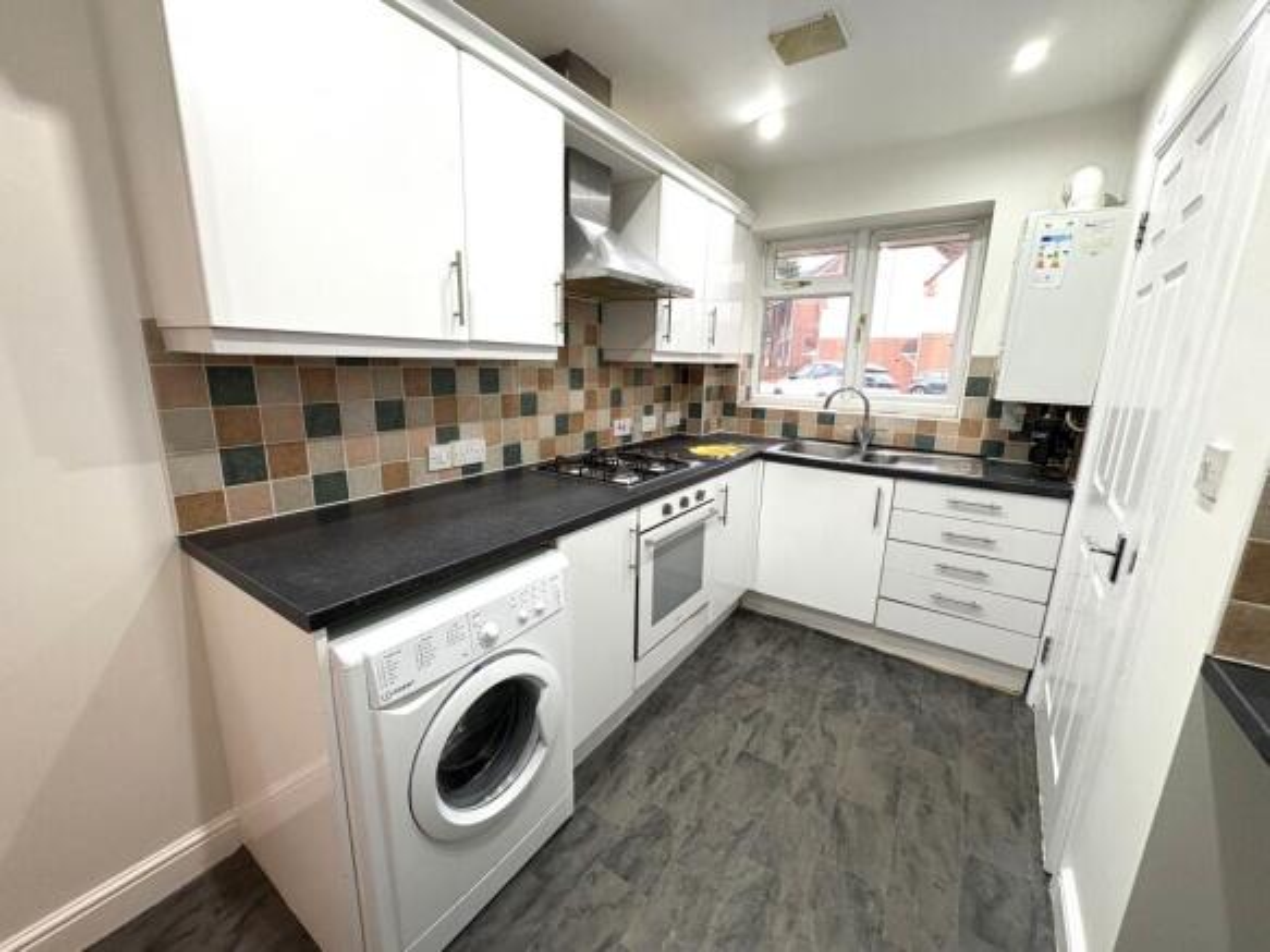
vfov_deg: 85.7
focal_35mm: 14
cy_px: 476
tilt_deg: -12.5
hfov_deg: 102.1
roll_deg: -1.1
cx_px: 635
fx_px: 514
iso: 200
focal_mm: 2.22
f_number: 2.2
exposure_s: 1/50
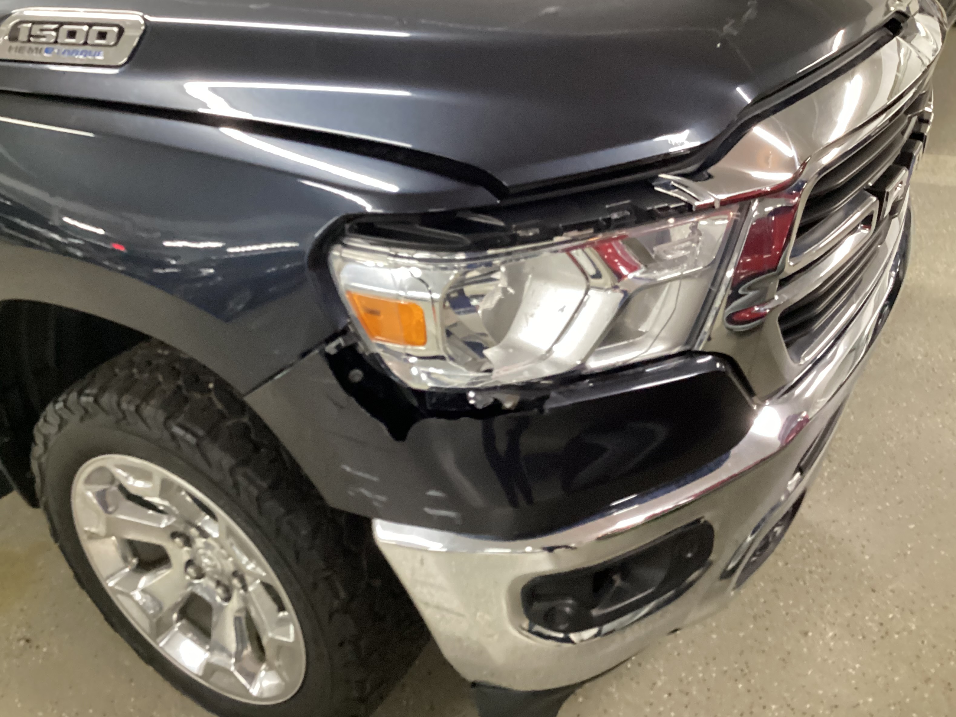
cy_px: 353
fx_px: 884
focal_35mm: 32
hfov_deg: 56.8
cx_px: 479
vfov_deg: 44.2
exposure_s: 1/30
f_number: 2.4
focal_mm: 3.3
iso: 400
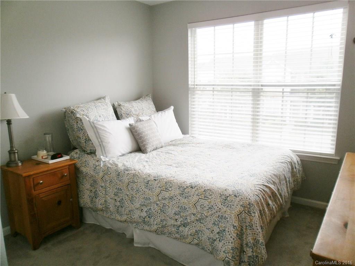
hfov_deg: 67.3
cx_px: 178
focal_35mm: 26
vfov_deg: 53.1
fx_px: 267
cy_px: 133
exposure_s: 1/100
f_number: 2.6
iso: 100
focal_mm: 4.65
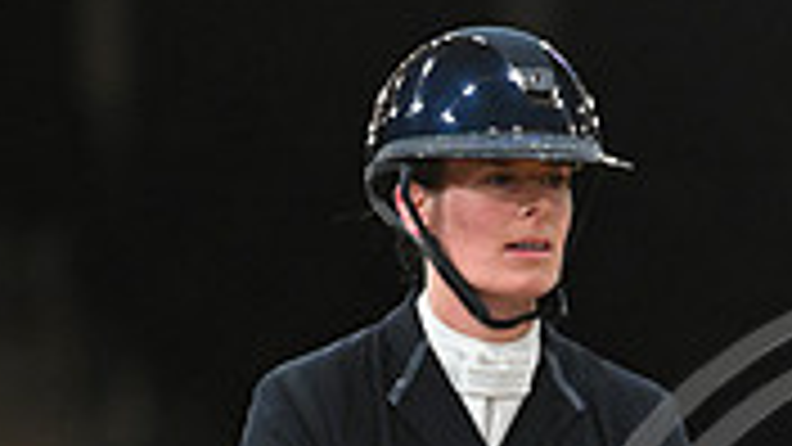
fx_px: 28981
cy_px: 664
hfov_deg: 1.6
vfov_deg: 0.9
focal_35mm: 1380
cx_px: 945
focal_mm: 400
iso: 6400
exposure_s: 1/640
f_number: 4
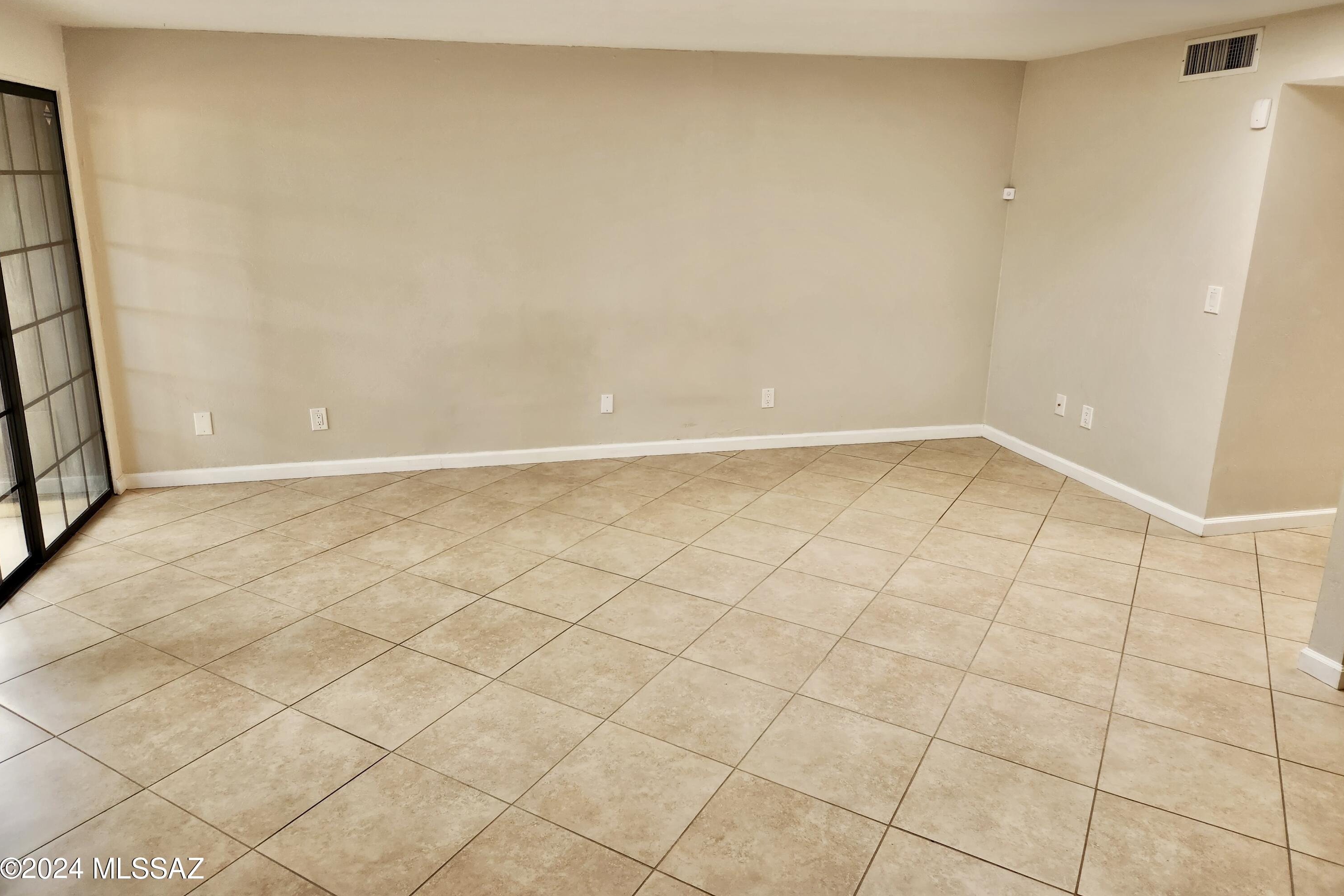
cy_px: 409
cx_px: 672
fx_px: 896
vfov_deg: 53.1
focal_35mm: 24
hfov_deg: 73.7
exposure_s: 1/180
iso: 100
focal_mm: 5.4
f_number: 1.8
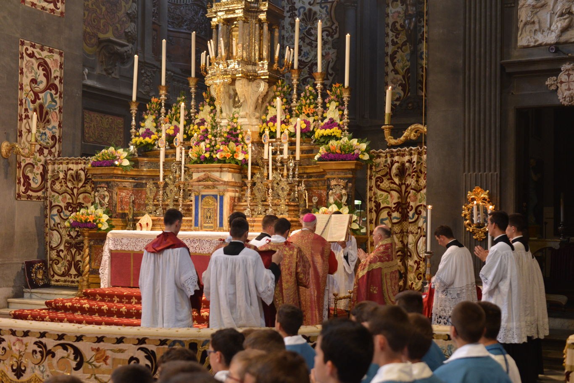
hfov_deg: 39.6
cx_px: 287
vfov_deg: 27.0
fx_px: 798
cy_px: 192
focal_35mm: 50
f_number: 4
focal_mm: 50
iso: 1600
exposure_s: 1/60
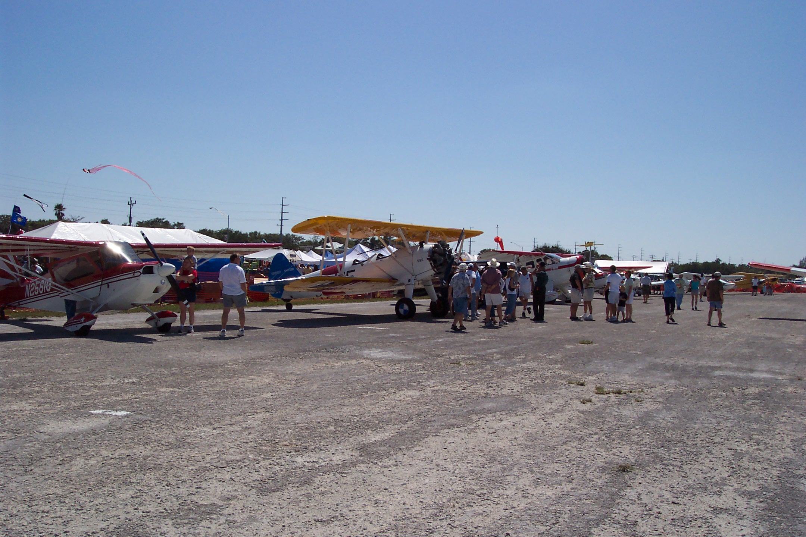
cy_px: 268
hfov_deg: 50.7
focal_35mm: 38
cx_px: 403
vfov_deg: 35.1
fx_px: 851
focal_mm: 8
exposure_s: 1/1000
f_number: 4.8
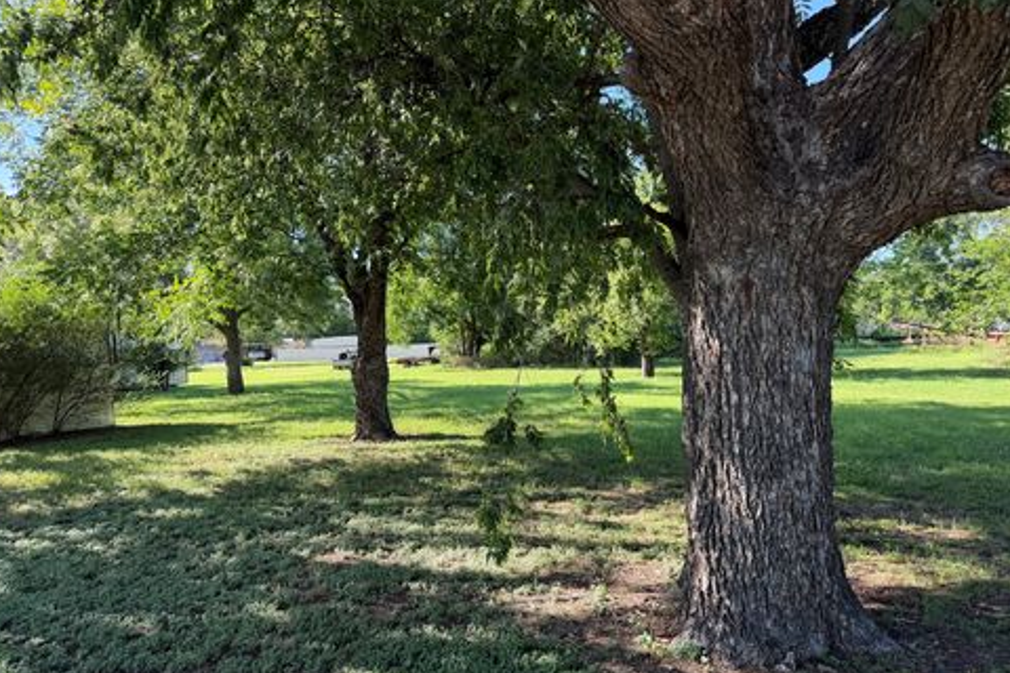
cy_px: 382
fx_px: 729
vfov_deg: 49.4
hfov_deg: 69.4
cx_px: 494
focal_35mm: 26
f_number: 1.78
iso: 80
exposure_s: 1/491
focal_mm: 6.76
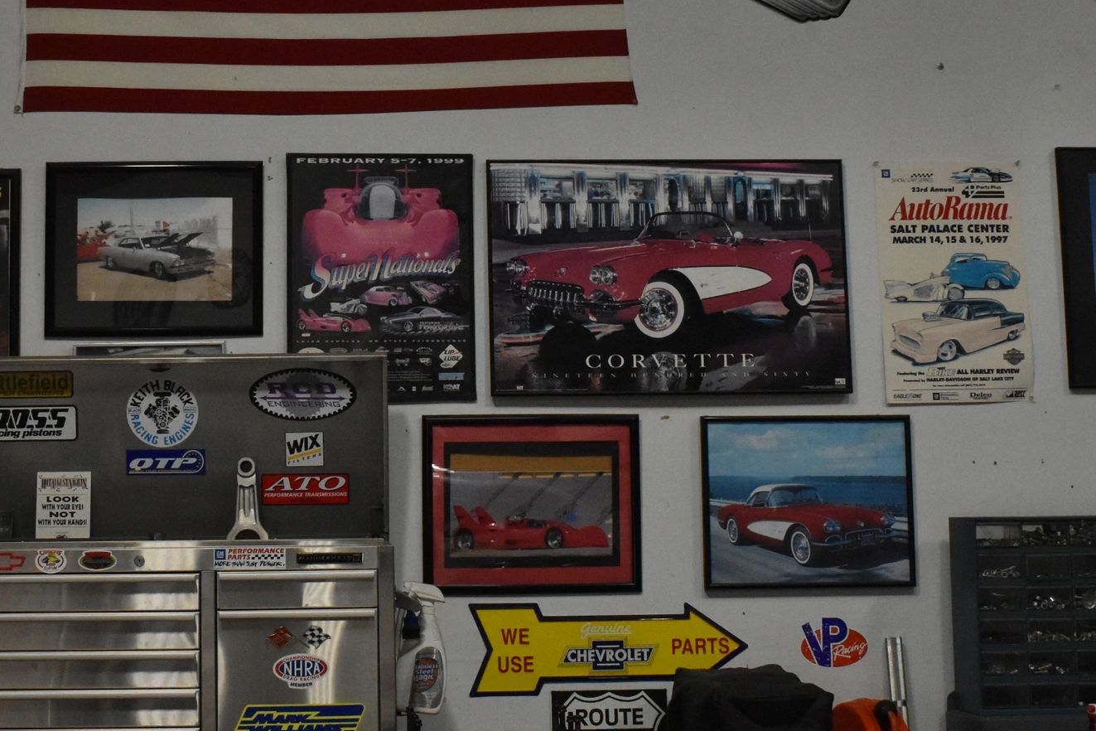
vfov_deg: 22.2
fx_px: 1856
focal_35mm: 61
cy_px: 260
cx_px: 418
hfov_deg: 32.8
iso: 3200
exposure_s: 1/320
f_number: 10
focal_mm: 21
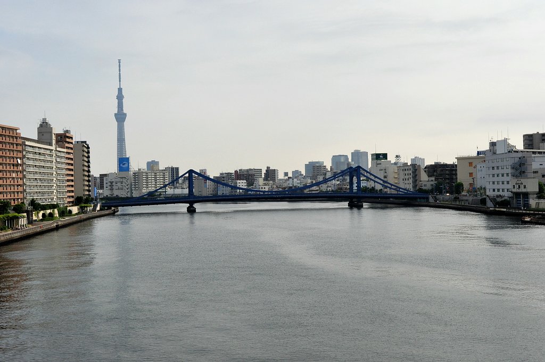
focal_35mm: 52
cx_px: 272
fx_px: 794
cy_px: 181
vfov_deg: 25.7
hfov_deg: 37.9
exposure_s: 1/1000
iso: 800
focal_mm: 35
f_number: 13
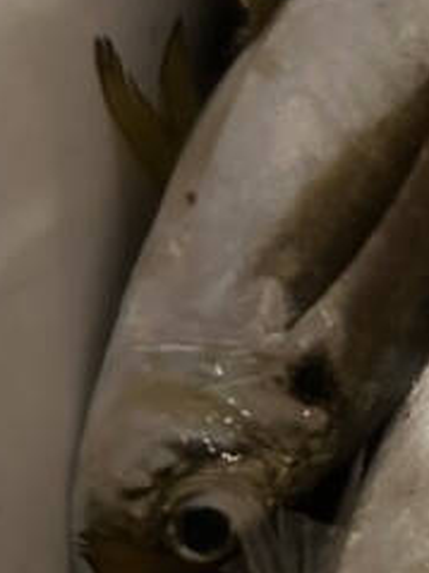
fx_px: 1803
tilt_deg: -84.2
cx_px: 714
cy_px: 55
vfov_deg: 17.8
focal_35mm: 109
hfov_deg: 12.6
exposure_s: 1/40
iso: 640
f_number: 1.5
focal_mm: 5.7
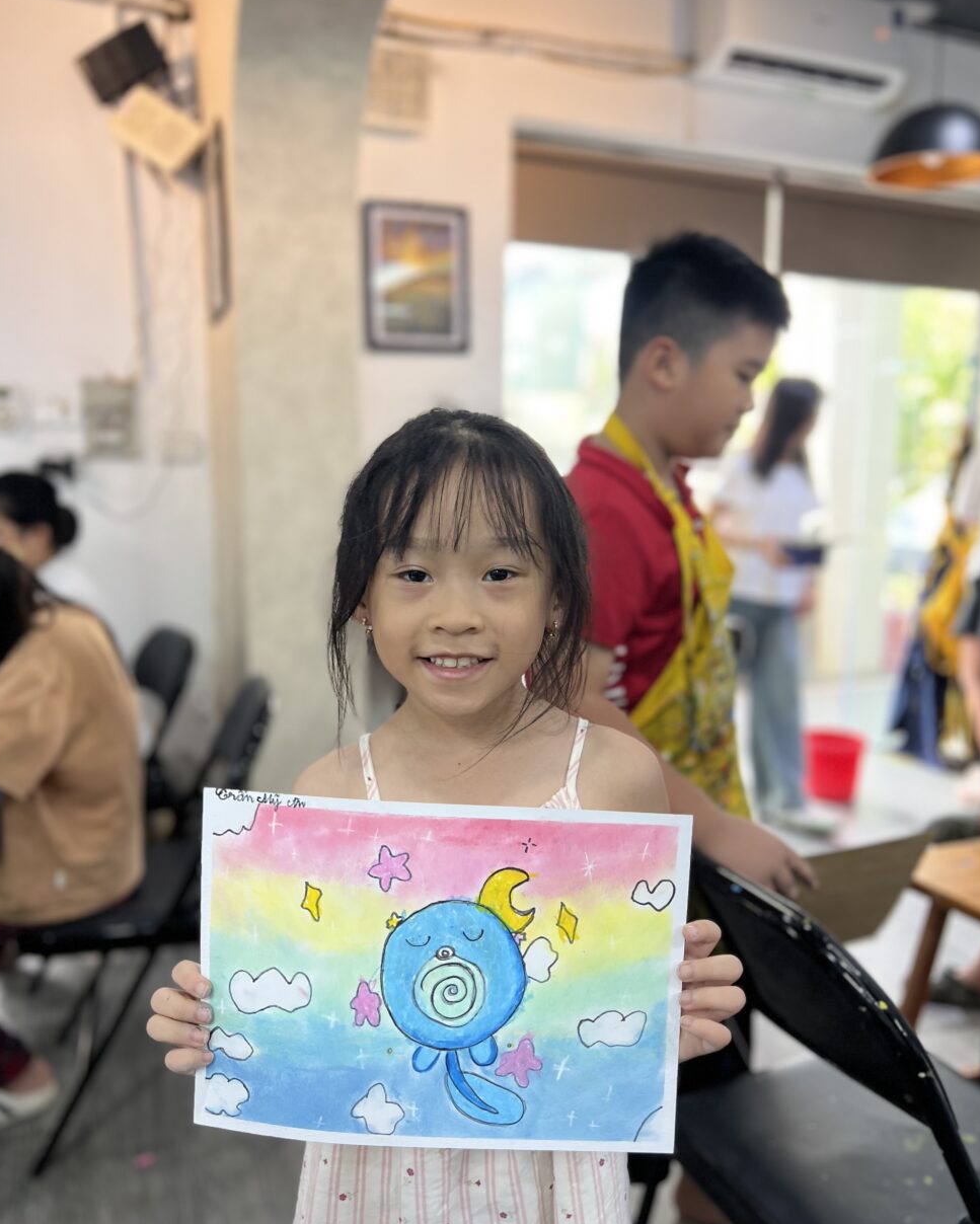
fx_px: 1015
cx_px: 491
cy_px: 603
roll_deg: -0.7
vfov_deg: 62.2
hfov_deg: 51.5
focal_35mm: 28
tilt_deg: -8.0
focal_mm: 5.7
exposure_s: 1/100
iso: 64
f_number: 1.5
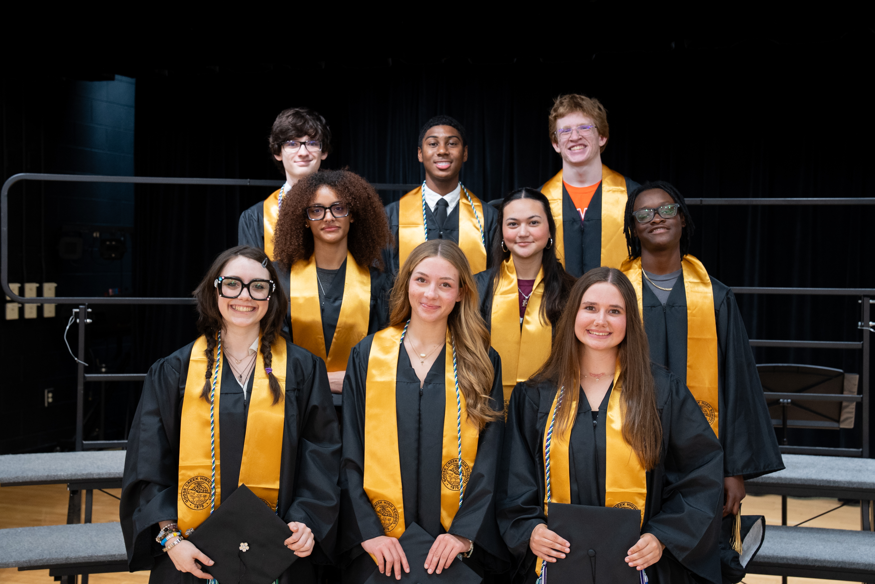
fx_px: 1167
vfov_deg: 28.1
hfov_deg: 41.1
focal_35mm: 48
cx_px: 438
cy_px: 292
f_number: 5.6
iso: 2000
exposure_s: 1/100
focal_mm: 48
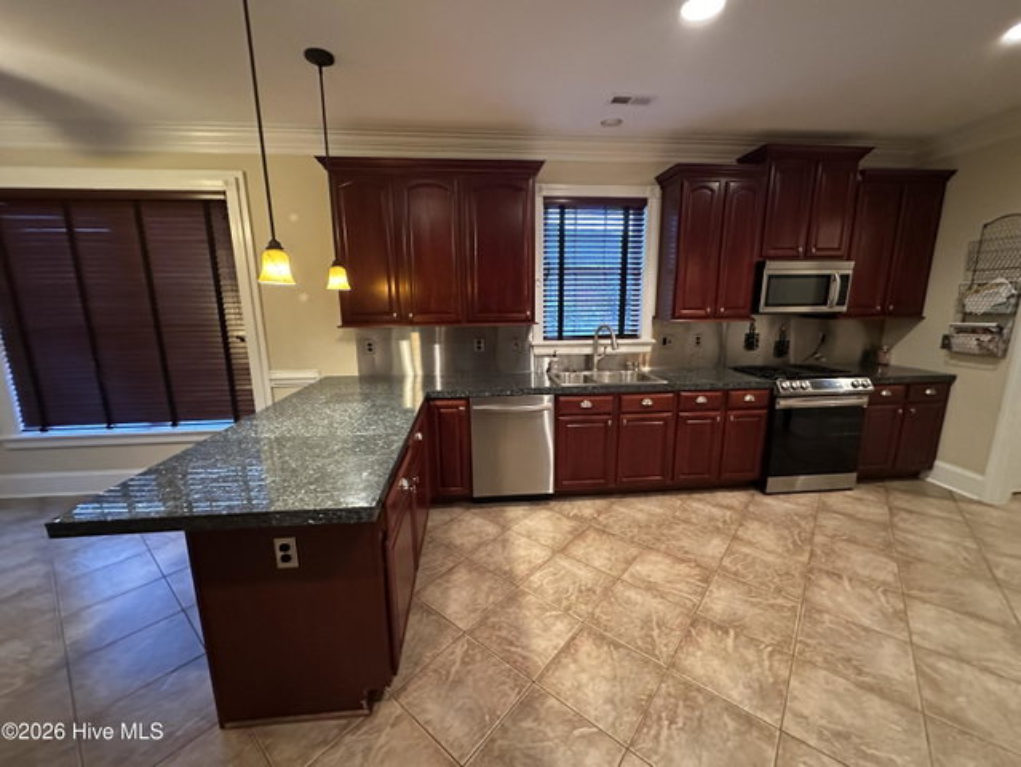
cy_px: 384
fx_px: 413
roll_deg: +0.8
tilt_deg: -11.1
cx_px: 510
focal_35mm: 14
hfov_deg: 102.0
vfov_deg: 85.7
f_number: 2.2
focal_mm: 2.22
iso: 1250
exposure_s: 1/60
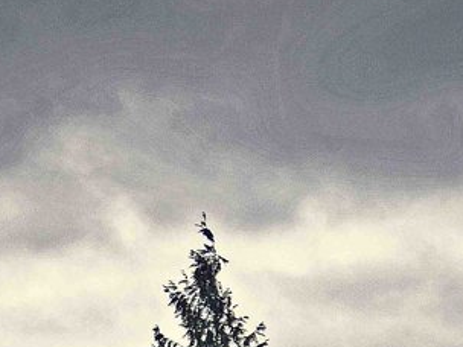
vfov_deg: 5.5
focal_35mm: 257
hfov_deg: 7.7
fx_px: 3437
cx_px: 221
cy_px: 893
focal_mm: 44
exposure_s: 1/2.5
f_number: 11
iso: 100
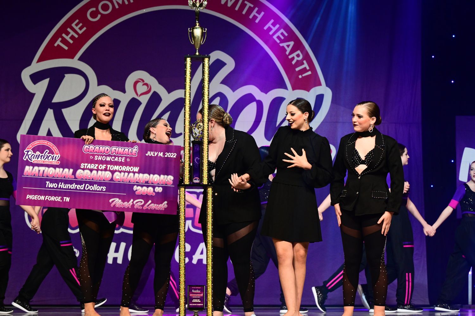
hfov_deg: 18.6
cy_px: 158
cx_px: 238
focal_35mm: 110
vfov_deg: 12.5
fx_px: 1451
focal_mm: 110
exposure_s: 1/400
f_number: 5.6
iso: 3200
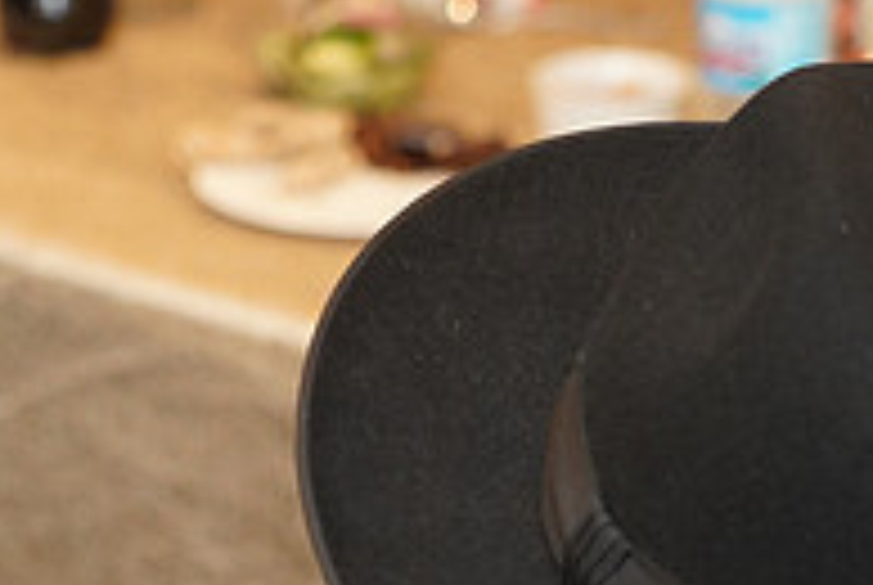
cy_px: 677
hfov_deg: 11.3
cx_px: 274
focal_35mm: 182
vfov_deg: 7.5
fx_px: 4420
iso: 5000
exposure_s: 1/80
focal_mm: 61
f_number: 4.5
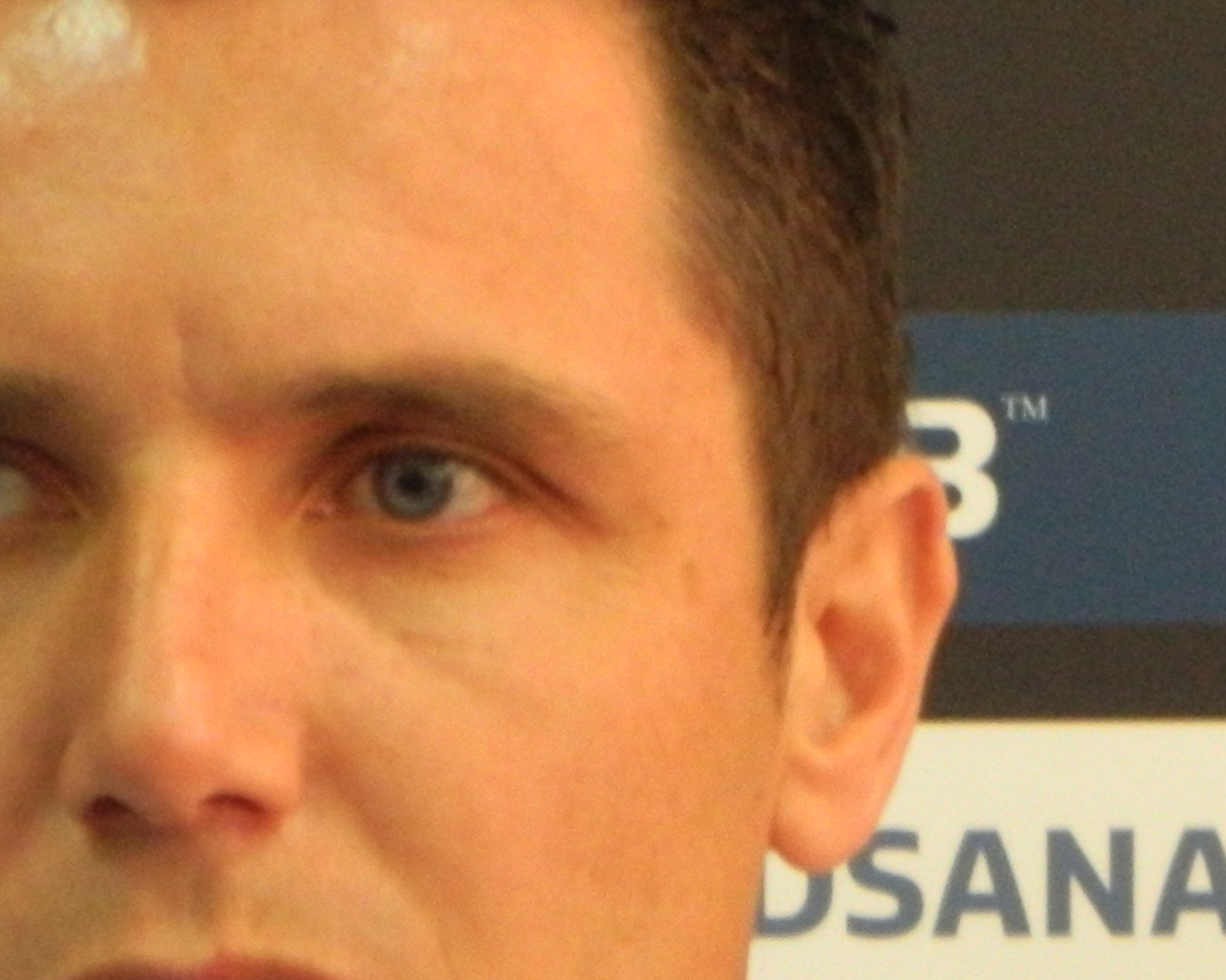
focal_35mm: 877
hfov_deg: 2.2
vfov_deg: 1.8
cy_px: 923
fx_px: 31815
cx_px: 708
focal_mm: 50
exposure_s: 1/13
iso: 400
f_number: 5.6
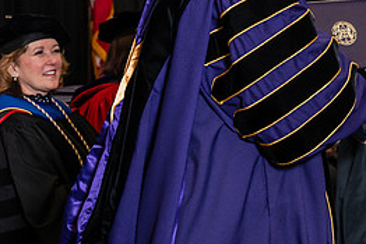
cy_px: 30
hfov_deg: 13.1
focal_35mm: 155
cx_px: 351
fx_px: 1577
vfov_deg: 8.8
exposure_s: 1/200
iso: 1250
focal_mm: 70
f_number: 4.5
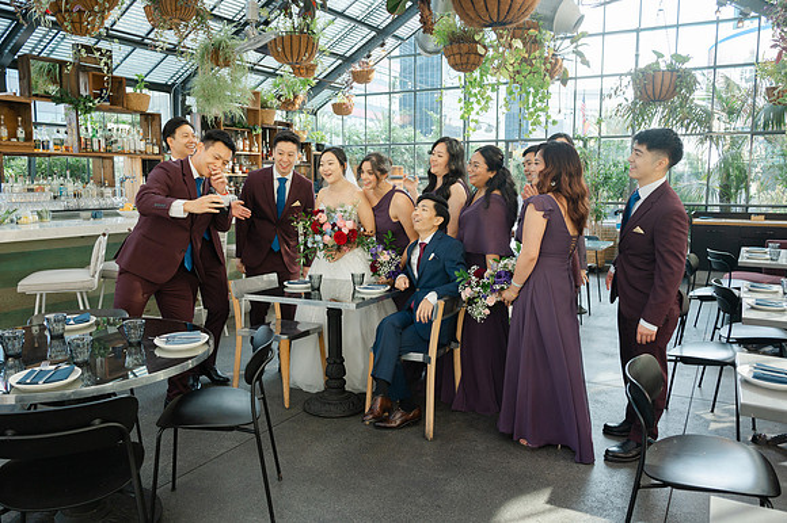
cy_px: 262
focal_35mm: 28
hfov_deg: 65.5
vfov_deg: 46.4
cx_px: 394
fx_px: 612
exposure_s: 1/100
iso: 400
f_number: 5
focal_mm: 28
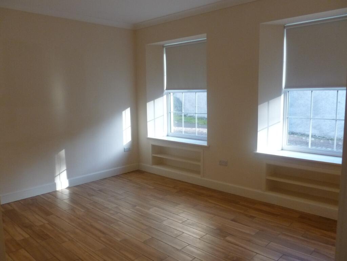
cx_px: 174
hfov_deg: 63.4
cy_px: 130
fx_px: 281
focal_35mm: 28
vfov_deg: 49.7
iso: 250
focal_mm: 5
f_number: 3.3
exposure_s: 1/60
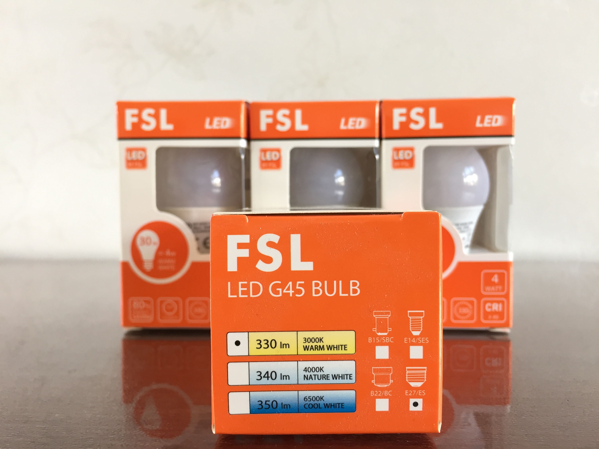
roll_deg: -0.5
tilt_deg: -2.7
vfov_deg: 48.2
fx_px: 502
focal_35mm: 29
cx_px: 300
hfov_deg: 61.7
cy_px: 224
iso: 80
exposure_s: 1/33
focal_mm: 4.15
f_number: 2.2
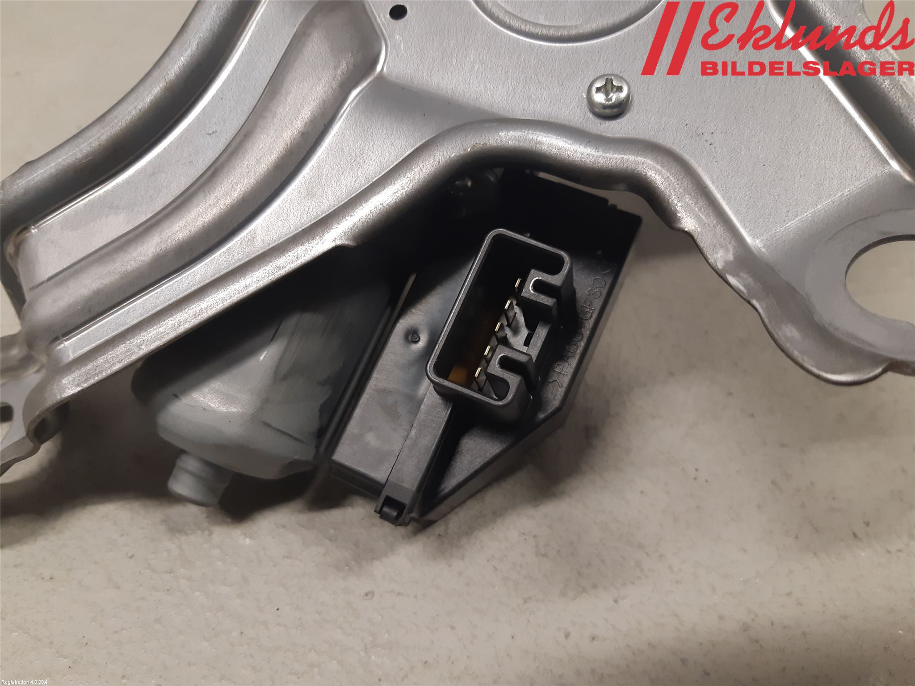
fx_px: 687
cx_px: 458
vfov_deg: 53.1
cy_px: 343
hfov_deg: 67.3
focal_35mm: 26
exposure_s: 1/50
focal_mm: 3.93
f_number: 1.7
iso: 125
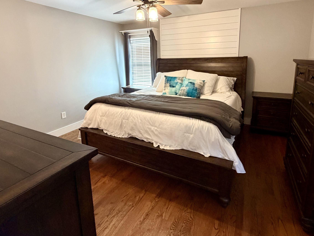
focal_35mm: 19
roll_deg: +1.4
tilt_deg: -9.5
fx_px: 172
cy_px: 87
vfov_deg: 67.5
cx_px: 169
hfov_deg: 84.5
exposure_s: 1/60
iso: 500
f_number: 2.2
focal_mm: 2.22
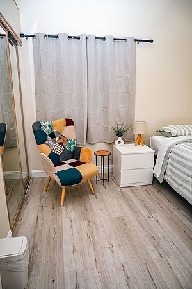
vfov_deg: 73.7
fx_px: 192
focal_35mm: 24
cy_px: 144
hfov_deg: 53.1
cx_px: 96
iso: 640
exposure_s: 1/100
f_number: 5.6
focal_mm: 24
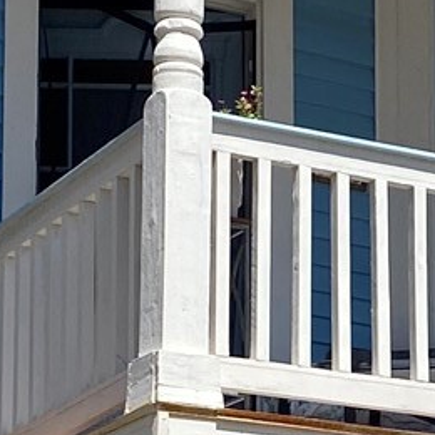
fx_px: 2573
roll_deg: +0.9
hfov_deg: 9.5
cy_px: 489
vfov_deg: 9.6
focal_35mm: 181
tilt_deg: +13.2
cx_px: 544
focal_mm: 4.25
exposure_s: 1/3846
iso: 32
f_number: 1.8
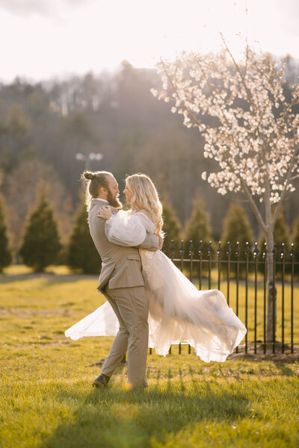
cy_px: 224
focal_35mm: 85
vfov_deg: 23.9
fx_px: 1059
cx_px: 150
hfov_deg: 16.1
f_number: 1.6
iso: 50
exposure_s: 1/800
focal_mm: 85
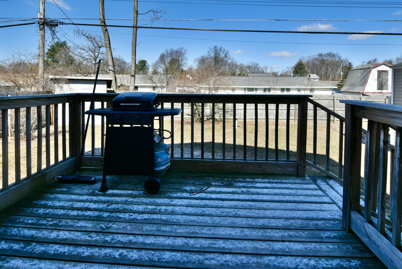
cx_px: 203
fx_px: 223
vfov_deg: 60.3
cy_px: 87
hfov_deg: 84.0
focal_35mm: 20
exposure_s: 1/1250
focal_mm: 14
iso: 800
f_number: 11
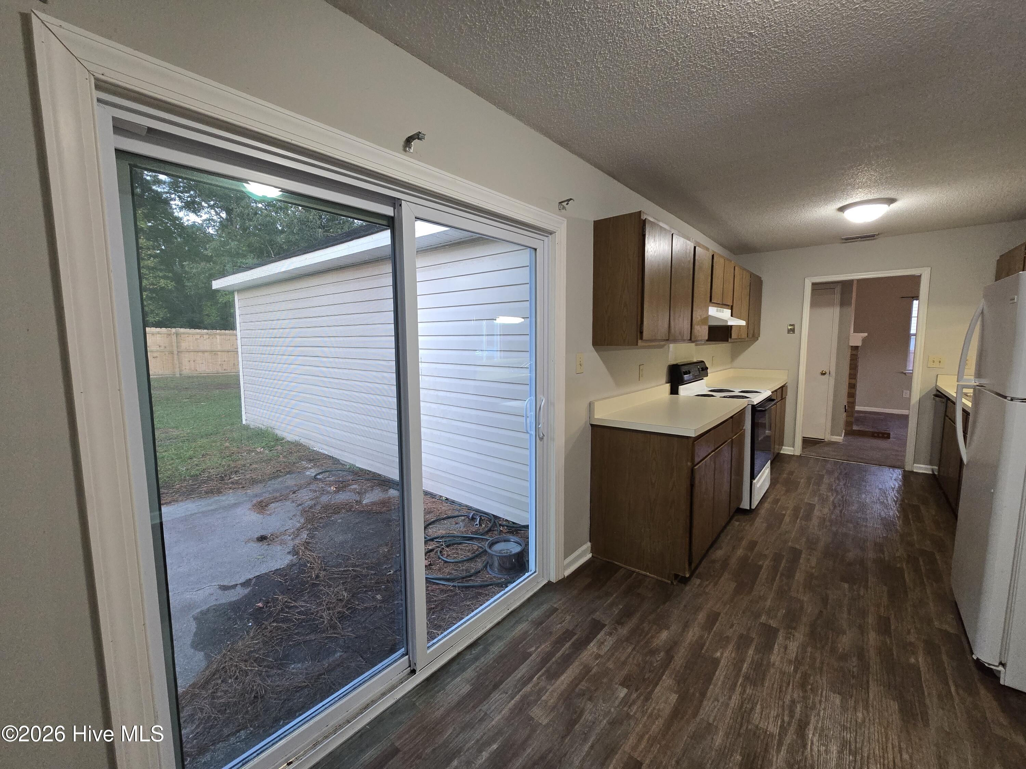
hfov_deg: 106.2
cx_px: 513
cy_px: 384
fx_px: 385
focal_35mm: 13
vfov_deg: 89.9
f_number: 2.2
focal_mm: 2.2
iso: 400
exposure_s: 1/60
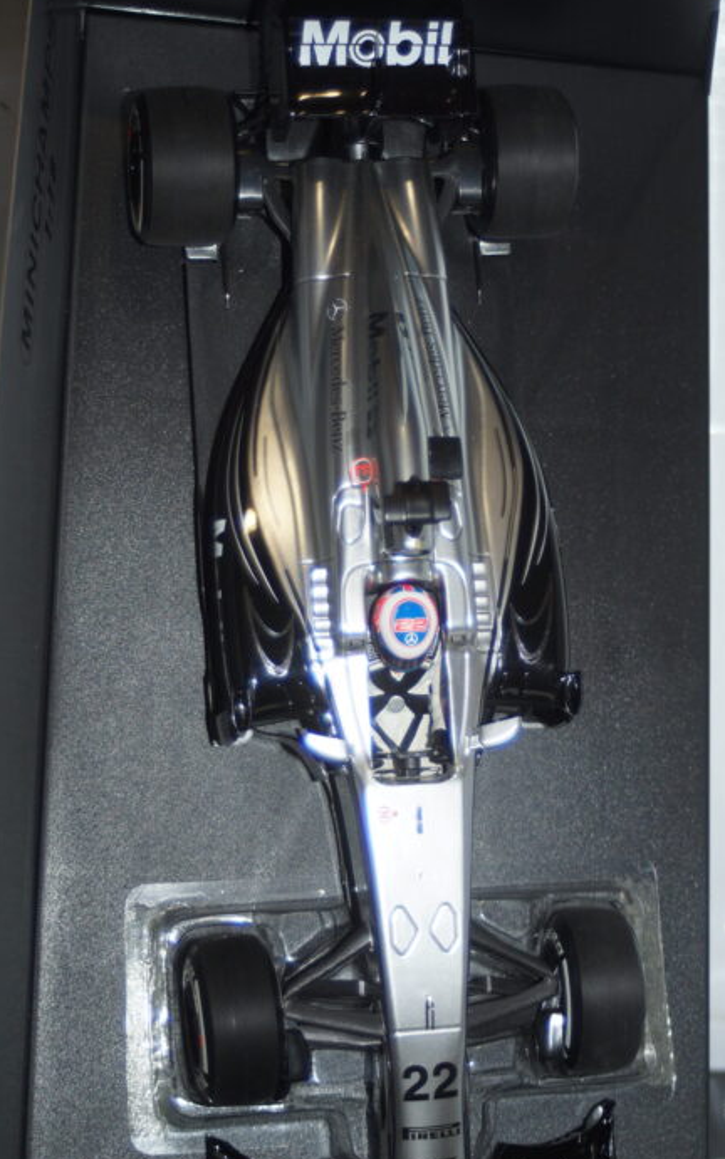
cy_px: 555
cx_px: 389
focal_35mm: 70
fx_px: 2202
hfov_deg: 18.7
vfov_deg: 29.5
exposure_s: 1/80
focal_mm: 35
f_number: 4
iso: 160
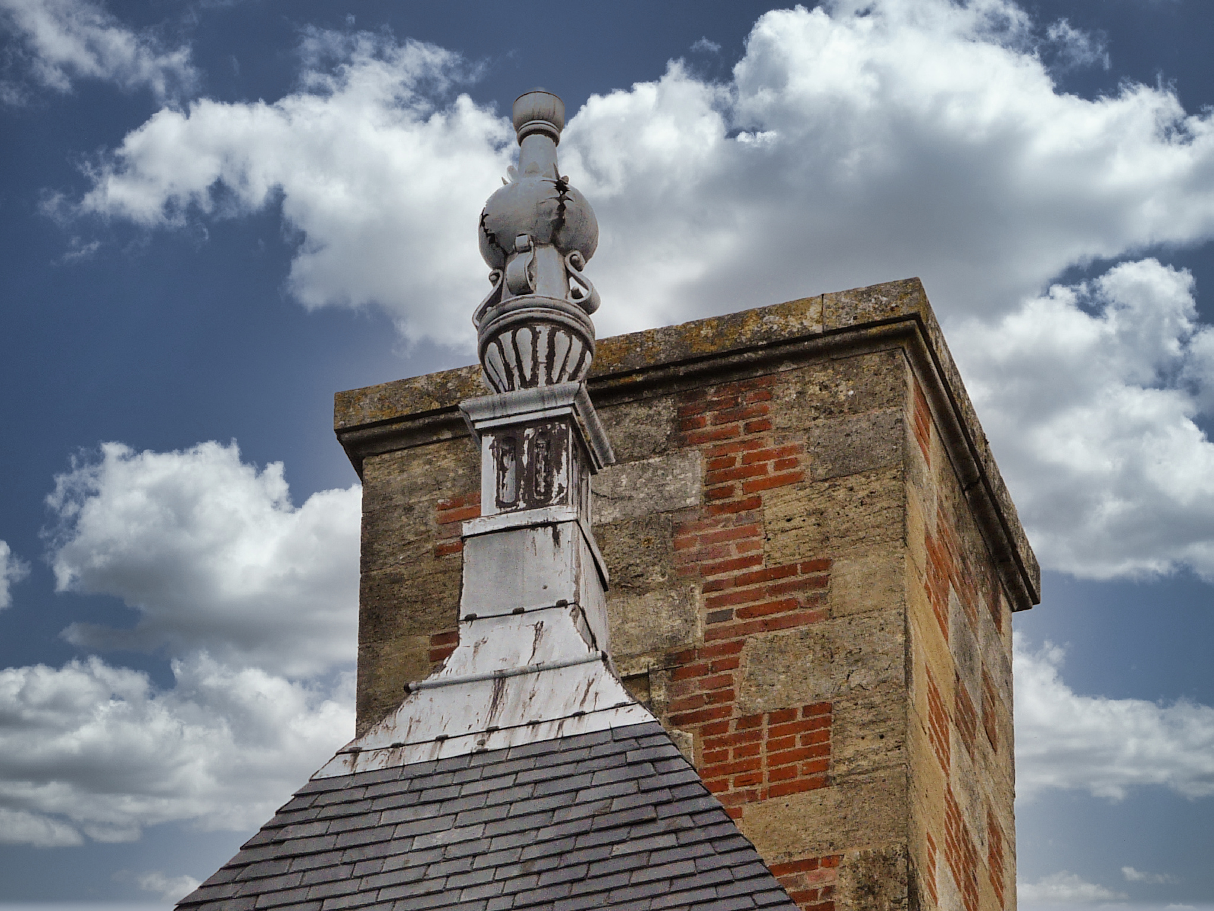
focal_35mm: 322
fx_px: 11293
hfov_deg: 6.2
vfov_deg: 4.6
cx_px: 607
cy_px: 456
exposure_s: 1/400
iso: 100
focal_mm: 33.2
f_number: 6.3
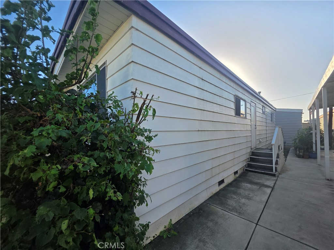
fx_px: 125
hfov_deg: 106.2
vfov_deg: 89.9
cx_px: 167
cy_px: 125
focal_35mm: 13
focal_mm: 2.2
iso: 40
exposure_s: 1/1105
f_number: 1.9
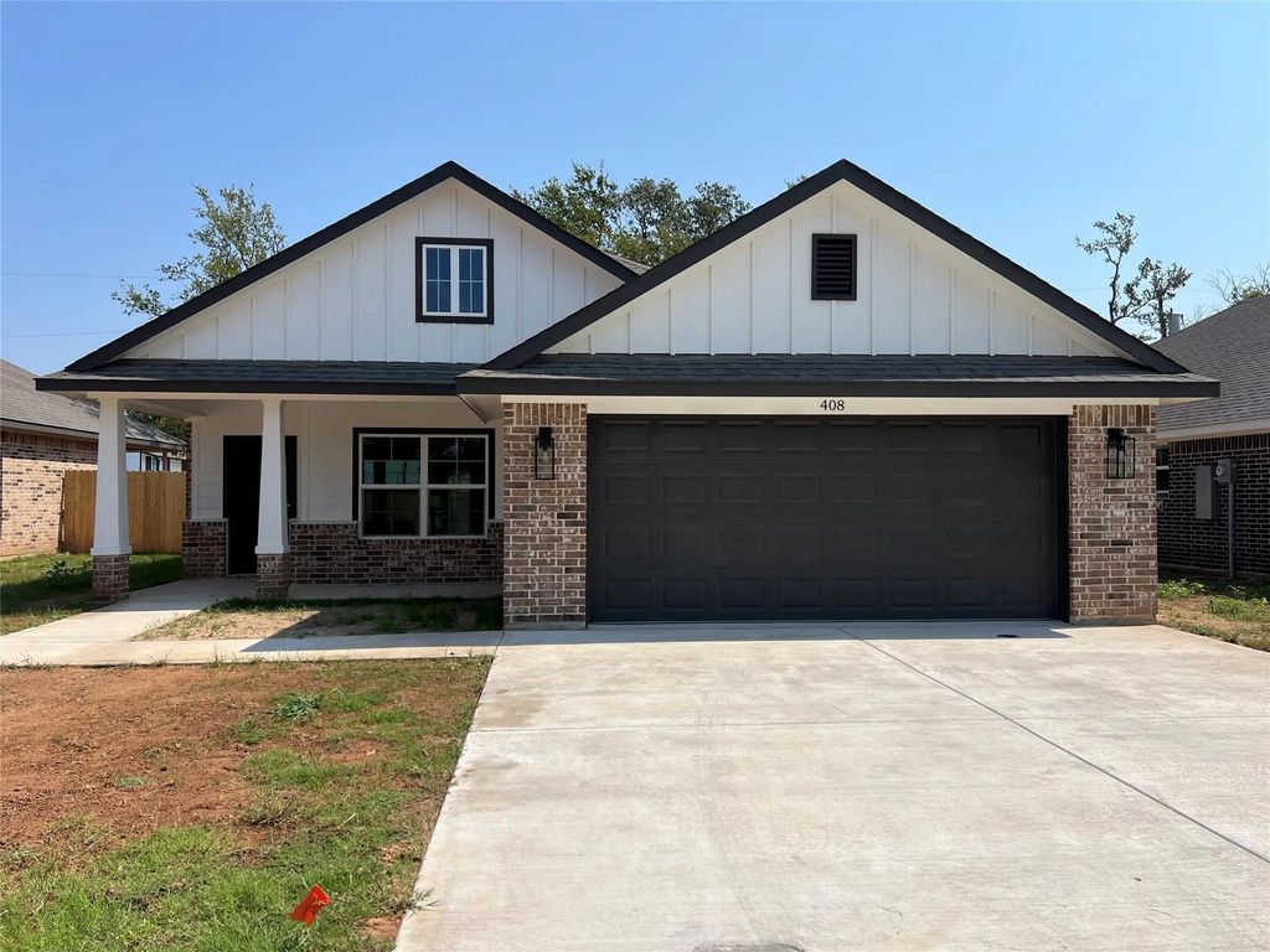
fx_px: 954
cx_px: 635
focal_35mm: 26
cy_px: 476
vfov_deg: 53.1
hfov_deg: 67.3
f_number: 1.5
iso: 50
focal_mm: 5.7
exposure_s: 1/6211
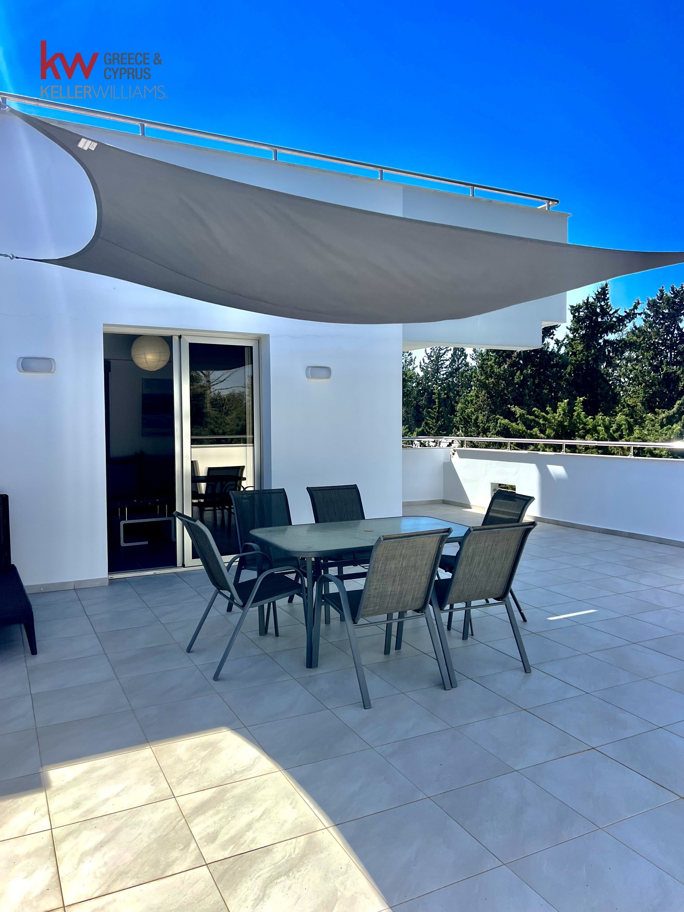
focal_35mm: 26
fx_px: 685
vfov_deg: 67.3
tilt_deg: -0.2
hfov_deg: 53.1
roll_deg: -0.6
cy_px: 456
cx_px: 342
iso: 50
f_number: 1.5
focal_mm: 5.7
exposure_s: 1/3571
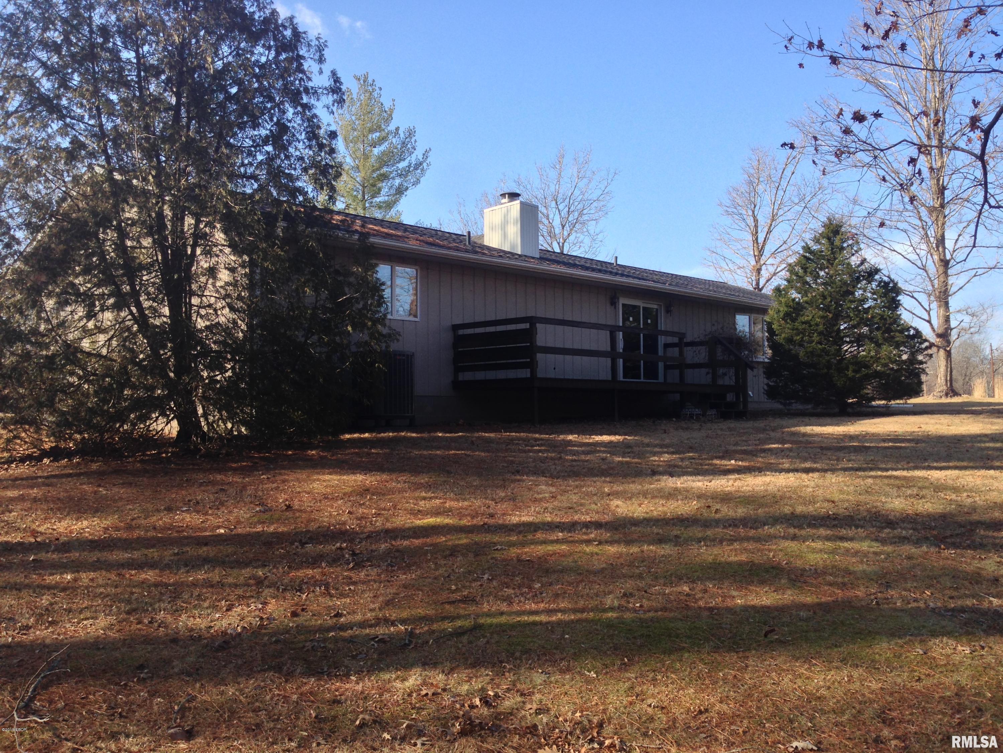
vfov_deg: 42.9
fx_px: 956
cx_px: 502
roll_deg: +0.0
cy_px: 376
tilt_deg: +1.8
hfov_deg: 55.4
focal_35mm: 33
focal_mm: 4.12
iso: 50
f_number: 2.4
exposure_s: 1/596
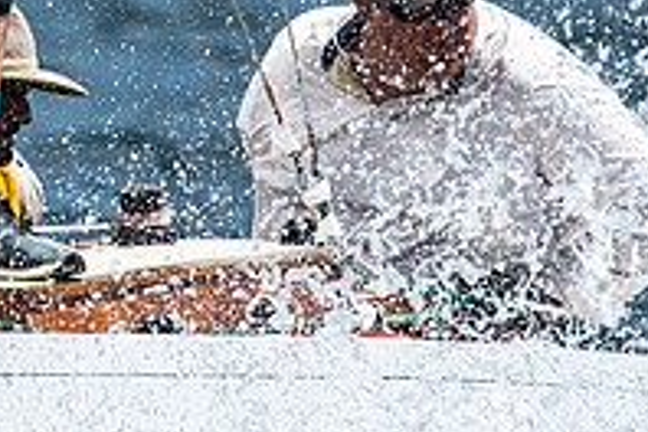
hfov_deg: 1.6
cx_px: -43
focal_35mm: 1319
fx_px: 23740
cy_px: -126
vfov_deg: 1.0
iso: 320
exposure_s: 1/4000
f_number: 5.6
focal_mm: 300
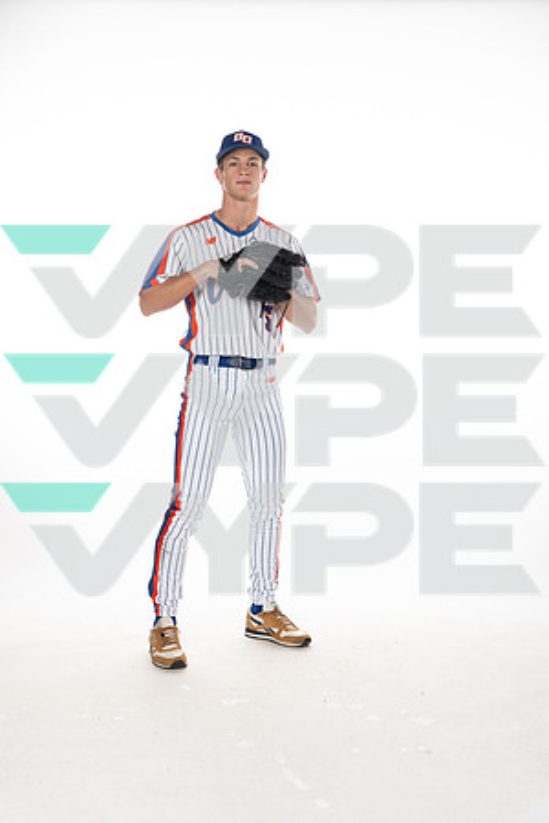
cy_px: 412
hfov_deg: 25.5
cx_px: 274
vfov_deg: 37.5
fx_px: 1212
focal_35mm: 53
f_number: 6.3
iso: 400
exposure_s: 1/250
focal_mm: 53
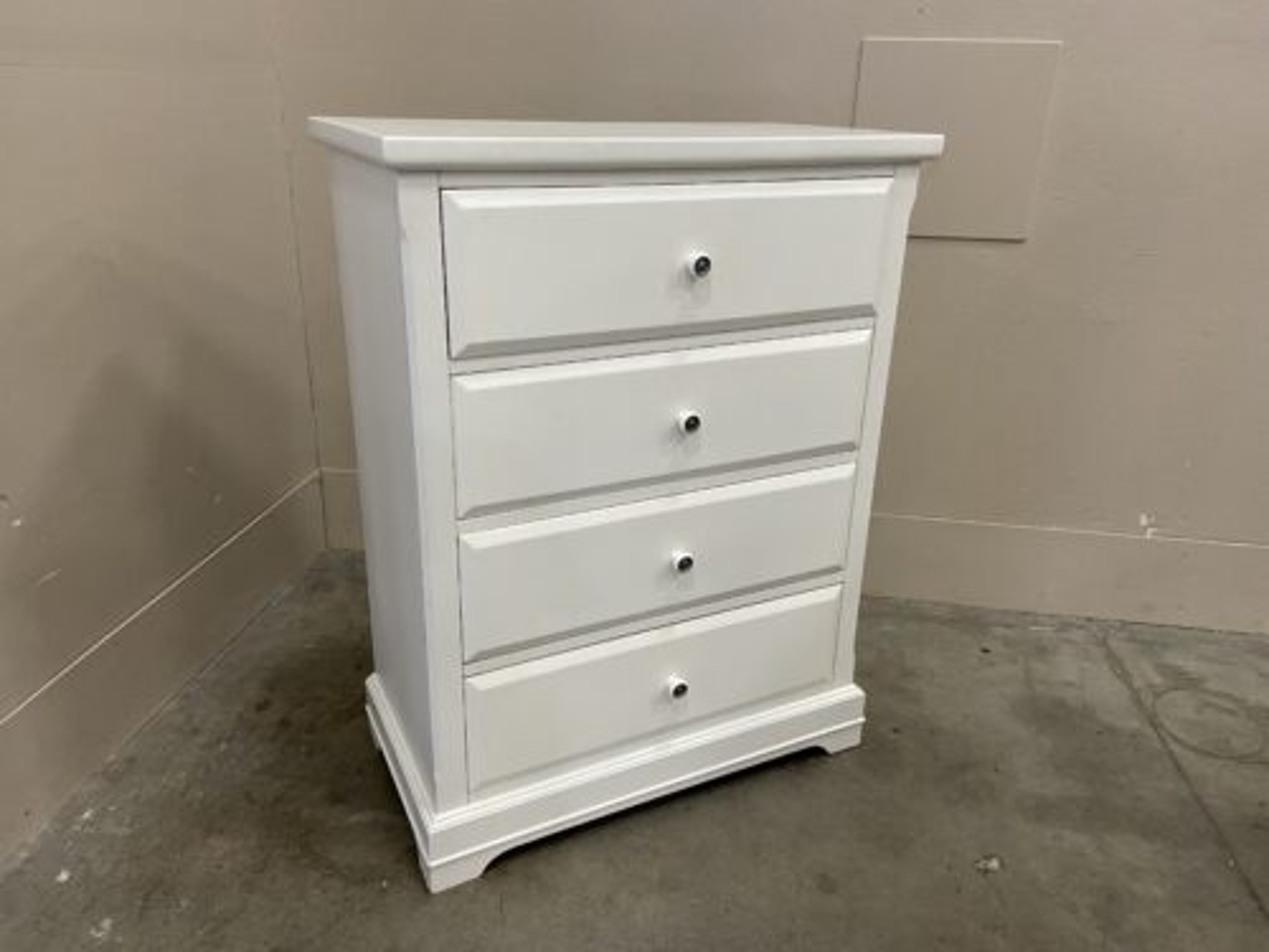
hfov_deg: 67.3
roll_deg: -0.9
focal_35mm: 26
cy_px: 476
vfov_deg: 53.1
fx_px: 953
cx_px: 634
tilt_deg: -23.1
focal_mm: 4.25
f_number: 1.8
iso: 250
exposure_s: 1/60
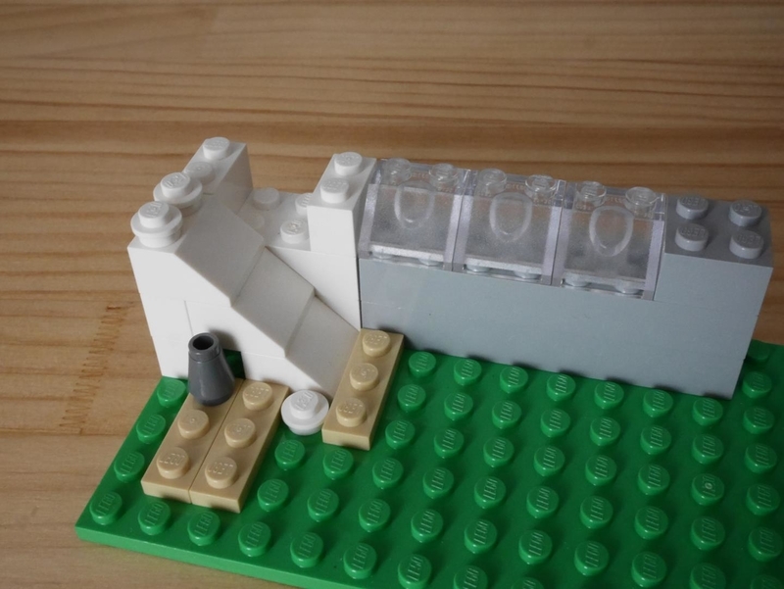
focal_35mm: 40
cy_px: 294
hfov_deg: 46.8
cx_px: 392
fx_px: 906
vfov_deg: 36.0
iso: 3200
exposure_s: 1/60
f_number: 14
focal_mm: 20
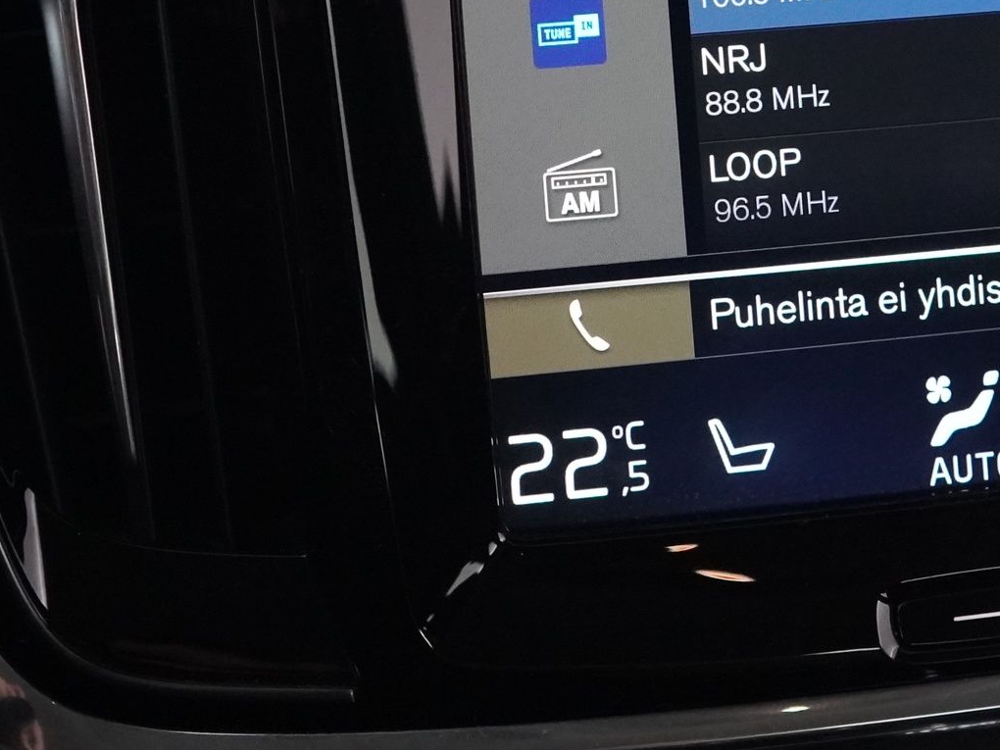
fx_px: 2860
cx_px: 892
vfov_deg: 14.6
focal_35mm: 99
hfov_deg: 19.5
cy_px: -43
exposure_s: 1/60
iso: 10000
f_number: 4
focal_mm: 28
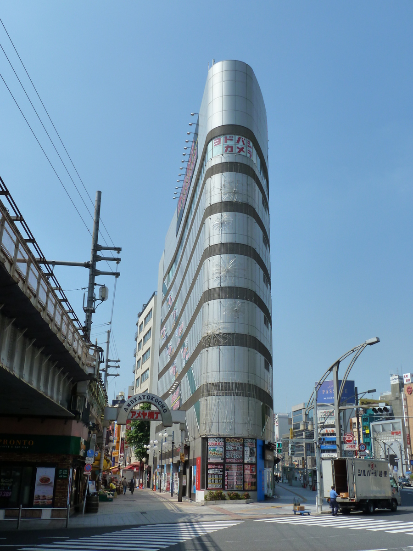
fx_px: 557
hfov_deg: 40.7
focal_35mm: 35
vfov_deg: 52.6
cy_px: 276
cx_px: 206
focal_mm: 5.7
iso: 125
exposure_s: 1/400
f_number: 5.6
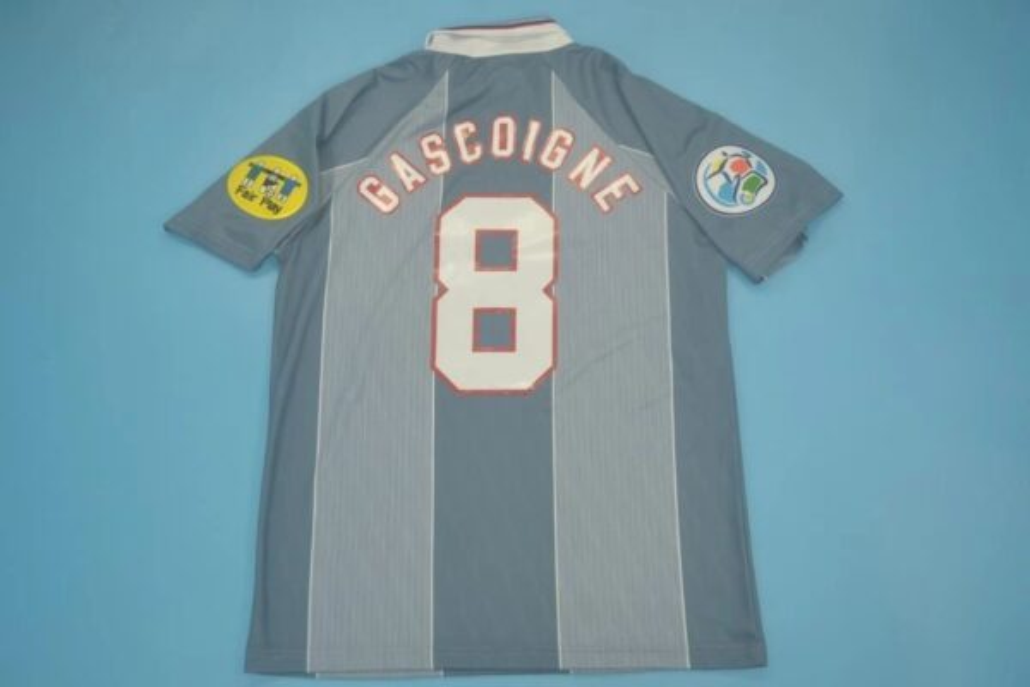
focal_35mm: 33
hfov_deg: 57.2
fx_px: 944
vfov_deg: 40.0
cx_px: 515
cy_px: 344
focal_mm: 22
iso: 200
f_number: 4
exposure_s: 1/125
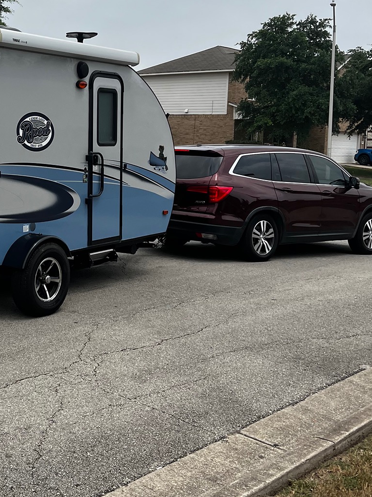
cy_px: 170
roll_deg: -3.1
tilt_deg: -4.6
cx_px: 50
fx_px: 745
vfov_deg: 36.5
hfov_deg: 27.2
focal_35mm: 52
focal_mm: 5.7
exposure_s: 1/7463
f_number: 1.5
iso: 50
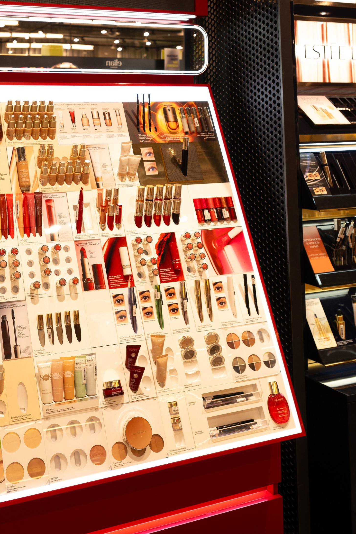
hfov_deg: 30.9
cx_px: 59
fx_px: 623
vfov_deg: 44.6
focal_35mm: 42
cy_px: 124
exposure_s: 1/160
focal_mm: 24
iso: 320
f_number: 4
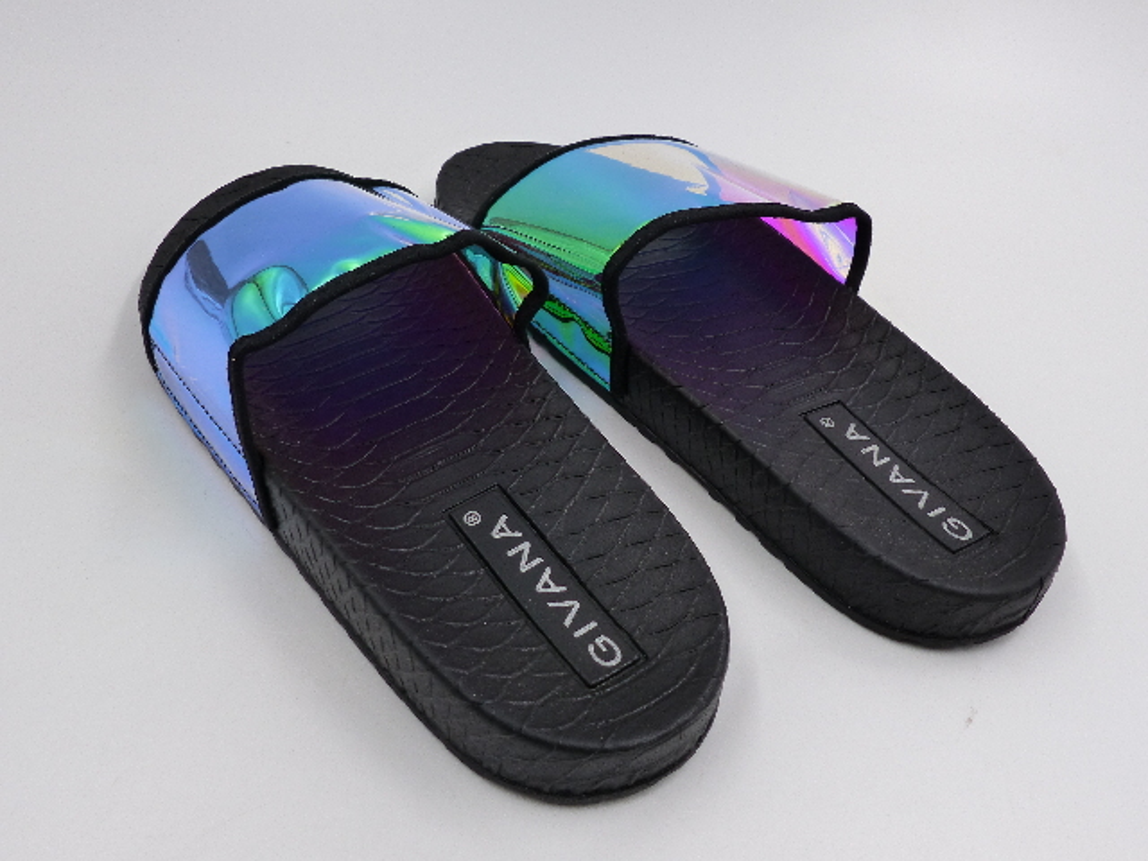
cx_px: 574
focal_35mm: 29
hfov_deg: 61.7
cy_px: 430
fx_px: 962
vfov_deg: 48.2
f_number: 4
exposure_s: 1/200
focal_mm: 5.3
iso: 160
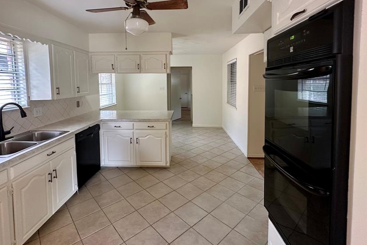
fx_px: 183
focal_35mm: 18
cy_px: 94
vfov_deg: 66.5
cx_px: 174
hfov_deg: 89.9
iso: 200
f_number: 2.2
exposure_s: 1/60
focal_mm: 2.22
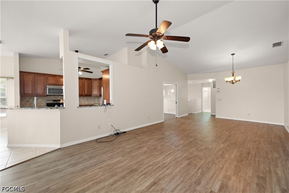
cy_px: 96
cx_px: 144
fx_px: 112
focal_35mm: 14
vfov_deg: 81.2
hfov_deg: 104.2
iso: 100
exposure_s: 1/80
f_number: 4
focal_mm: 14
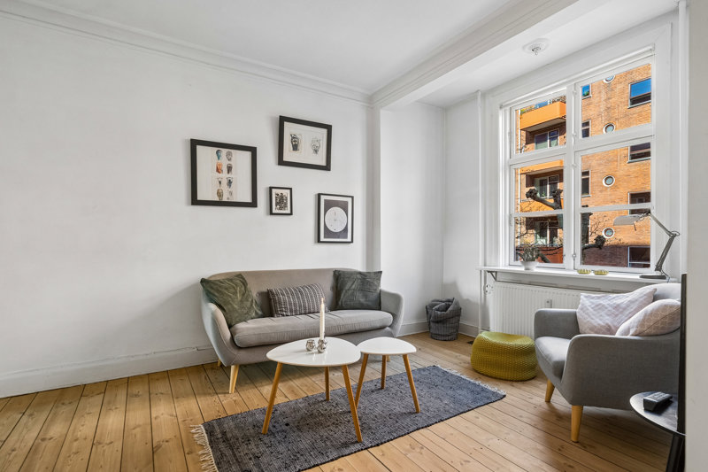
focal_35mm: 16
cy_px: 236
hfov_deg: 96.7
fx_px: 315
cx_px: 354
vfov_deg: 73.7
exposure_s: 1/100
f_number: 5.6
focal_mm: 16
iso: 800
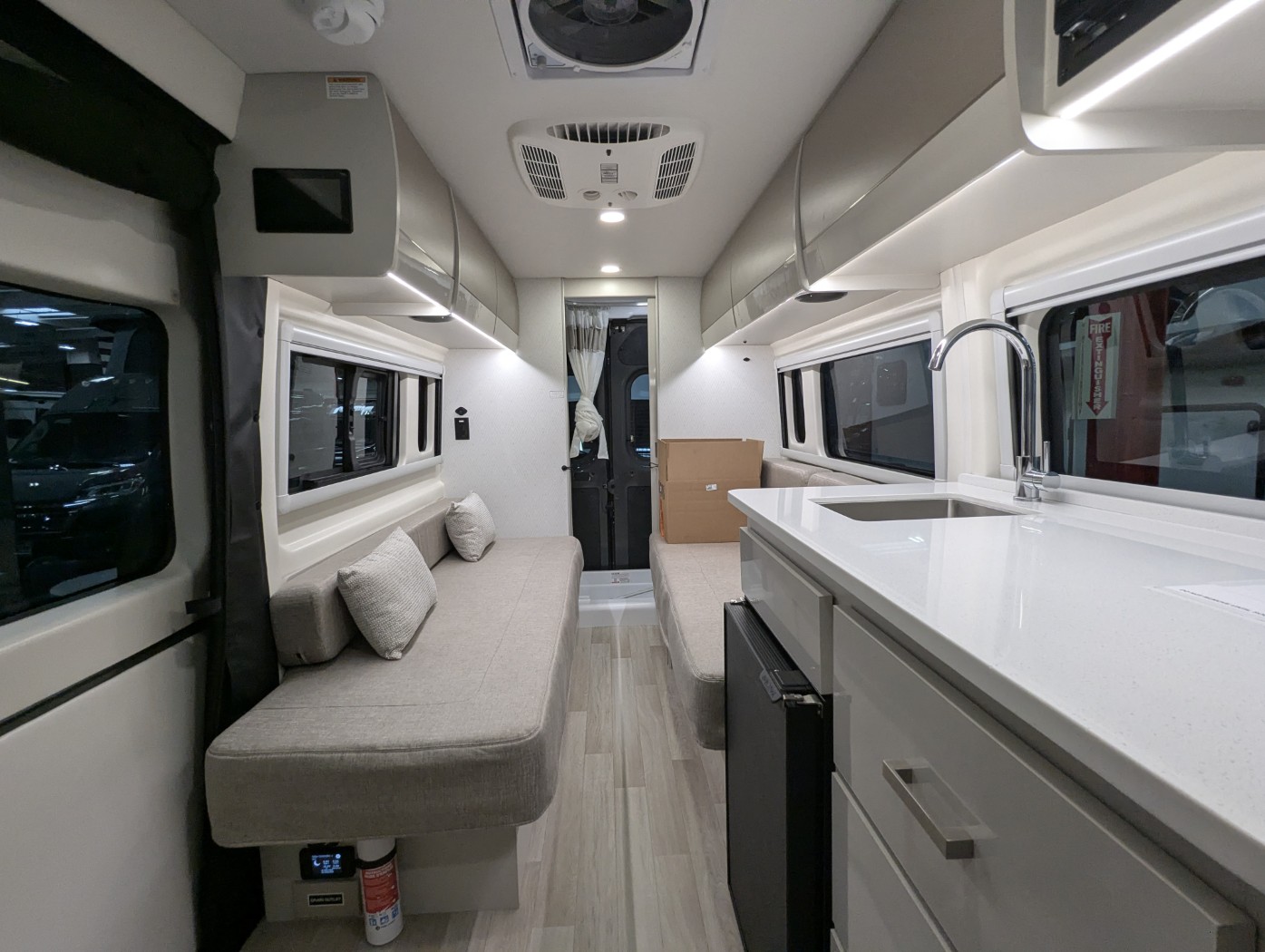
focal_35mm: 16
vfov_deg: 78.2
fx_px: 585
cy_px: 476
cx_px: 632
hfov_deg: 94.4
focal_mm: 2.35
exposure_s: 1/219
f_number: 2.2
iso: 248
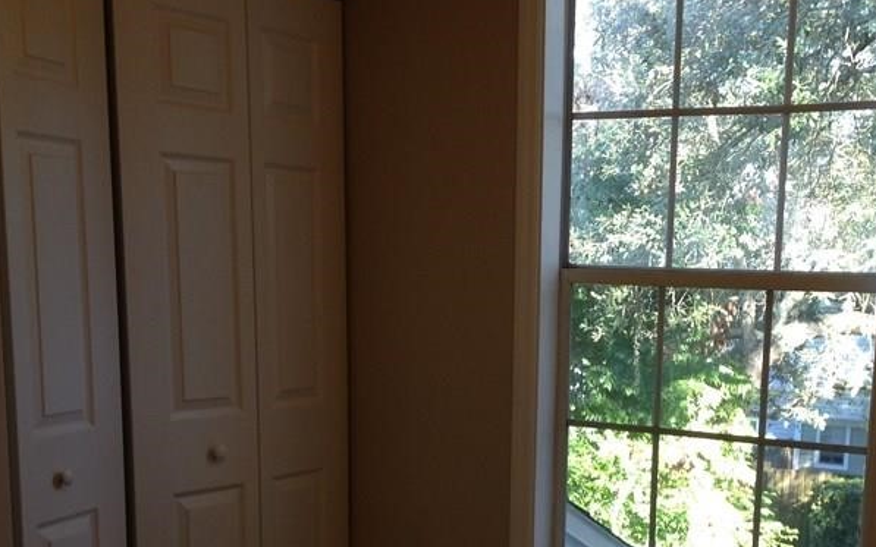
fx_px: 1432
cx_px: 593
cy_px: 526
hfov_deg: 33.7
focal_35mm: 60
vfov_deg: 21.0
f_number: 2.4
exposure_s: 1/40
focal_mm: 4.12
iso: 50
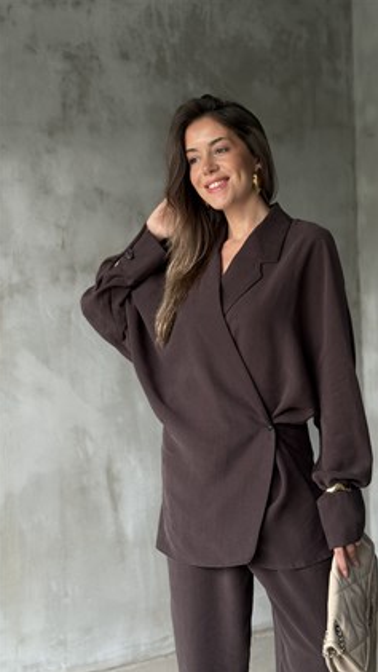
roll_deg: +0.5
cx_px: 252
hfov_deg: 22.6
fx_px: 944
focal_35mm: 53
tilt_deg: -0.9
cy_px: 338
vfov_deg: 39.2
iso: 160
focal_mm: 6.76
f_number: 1.78
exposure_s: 1/60
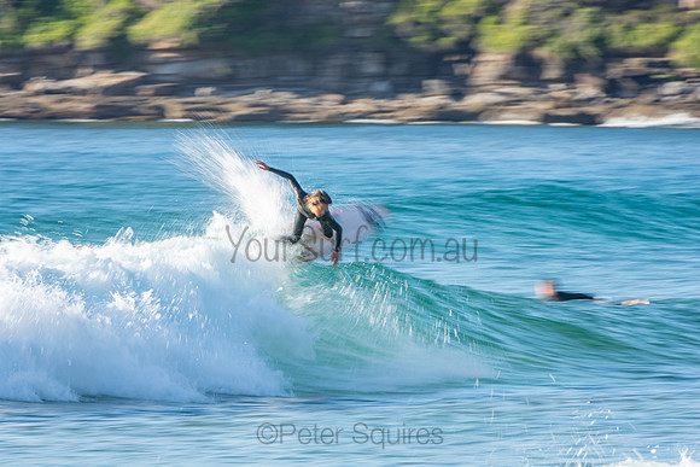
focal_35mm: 600
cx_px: 350
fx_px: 11669
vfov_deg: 2.3
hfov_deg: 3.4
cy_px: 234
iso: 100
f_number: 18
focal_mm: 400
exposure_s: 1/30
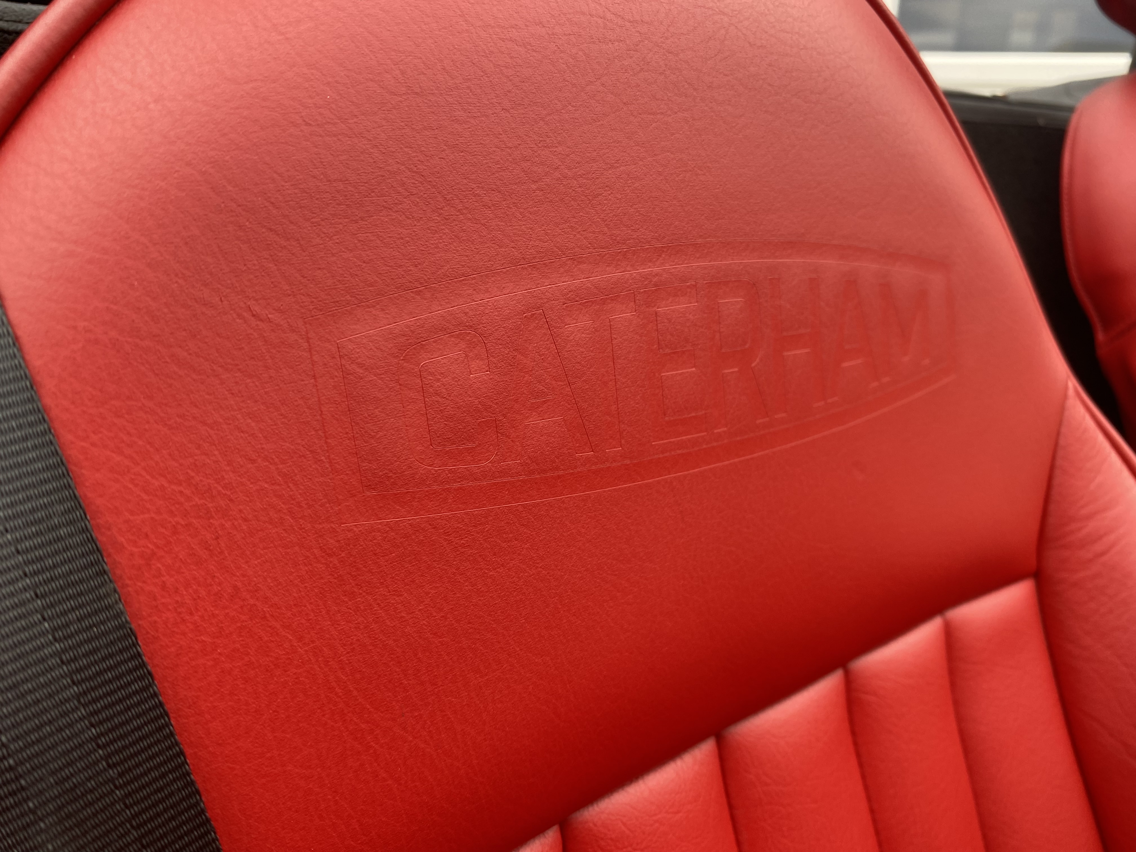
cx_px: 568
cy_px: 426
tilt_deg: -16.9
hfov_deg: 67.3
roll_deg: -1.7
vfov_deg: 53.1
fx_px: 853
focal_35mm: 26
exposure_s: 1/122
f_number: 1.8
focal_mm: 4.25
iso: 64
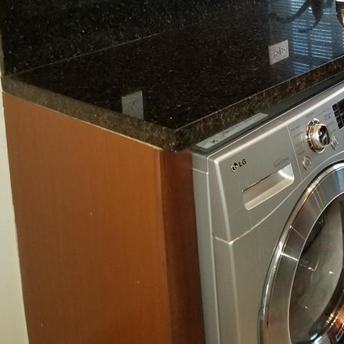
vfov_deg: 30.4
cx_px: 277
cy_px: -3
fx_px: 585
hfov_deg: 31.9
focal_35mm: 52
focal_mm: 4.2
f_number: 1.7
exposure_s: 1/17
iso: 125
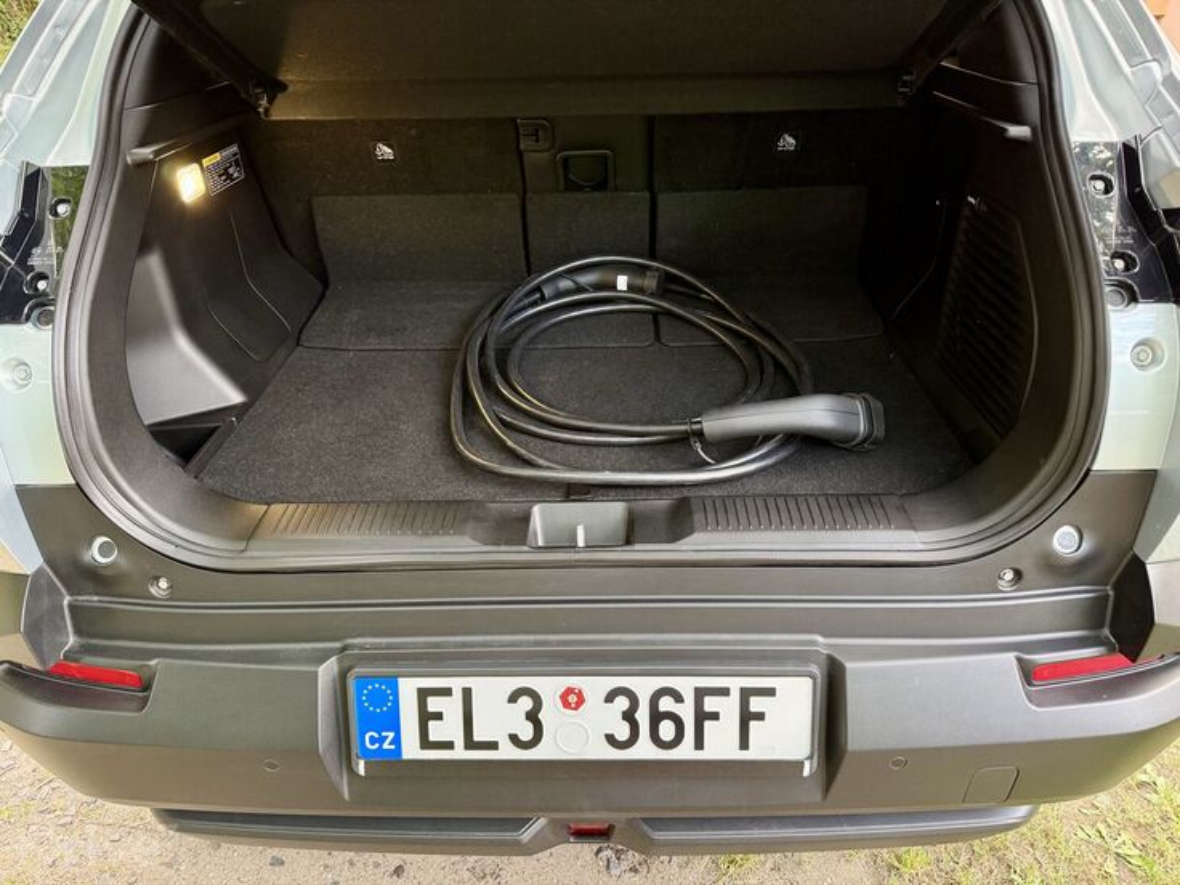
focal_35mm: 24
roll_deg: +0.6
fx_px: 818
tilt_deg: -30.0
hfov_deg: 71.6
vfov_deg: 56.8
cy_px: 442
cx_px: 590
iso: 250
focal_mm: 6.76
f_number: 1.78
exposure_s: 1/60
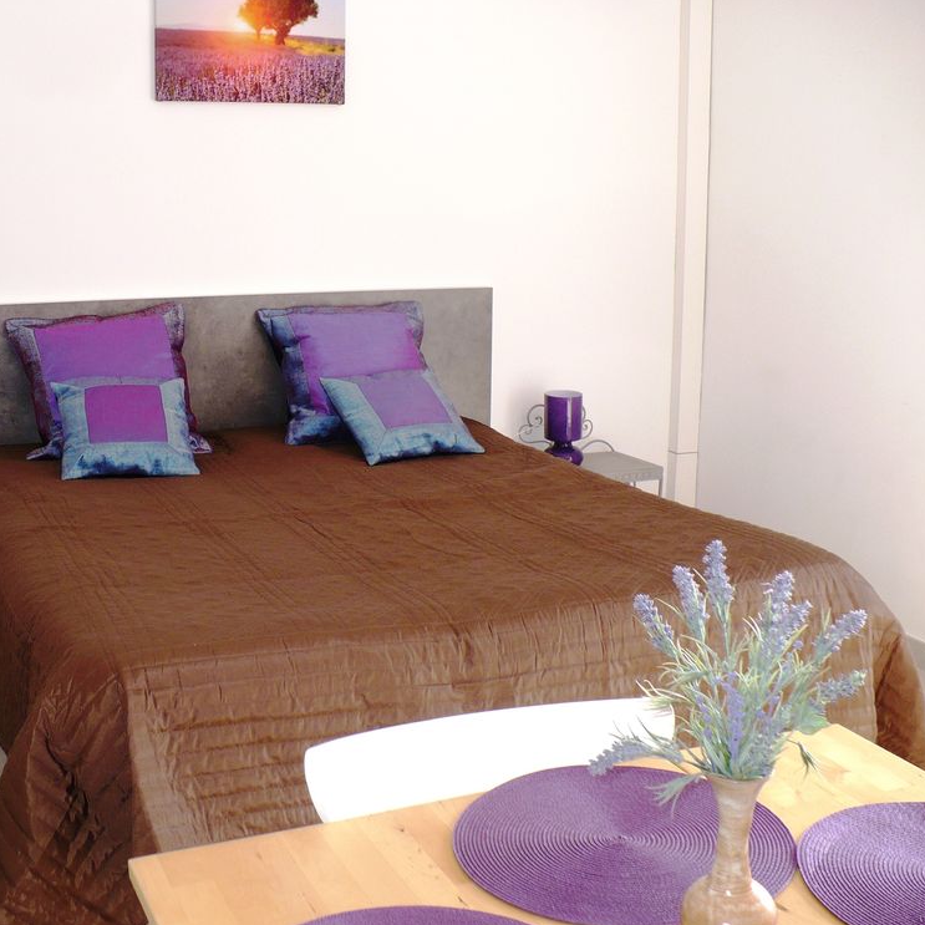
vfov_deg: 38.3
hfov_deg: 38.0
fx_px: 1330
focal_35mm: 44
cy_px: 462
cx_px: 319
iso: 100
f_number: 2.8
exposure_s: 1/100
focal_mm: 6.1
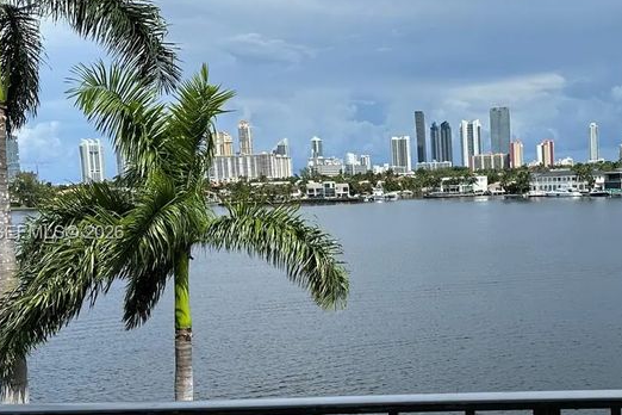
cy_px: 234
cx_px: 497
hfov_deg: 38.8
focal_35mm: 49
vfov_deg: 27.5
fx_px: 847
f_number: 1.78
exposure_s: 1/6623
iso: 80
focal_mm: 6.86
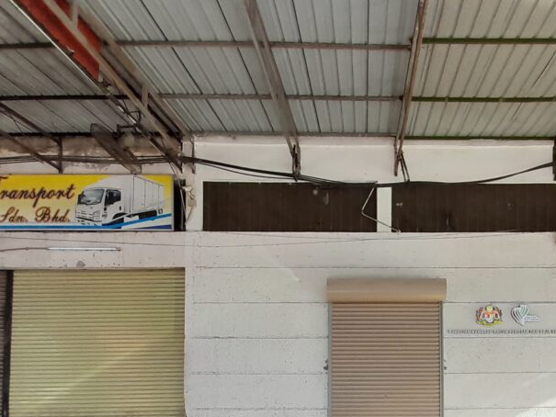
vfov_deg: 56.5
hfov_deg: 73.9
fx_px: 353
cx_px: 374
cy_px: 336
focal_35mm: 22
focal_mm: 1.13
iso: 40
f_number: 2.2
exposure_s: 1/405
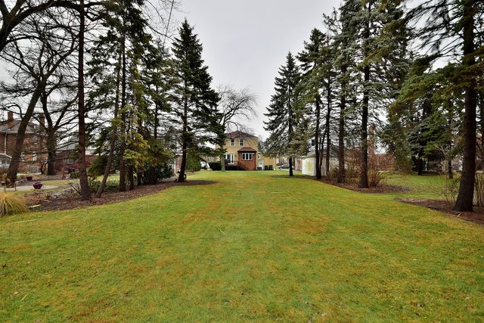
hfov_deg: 85.4
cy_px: 162
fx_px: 262
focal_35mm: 20
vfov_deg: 63.2
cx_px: 242
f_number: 4.5
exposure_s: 1/80
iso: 200
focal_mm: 13
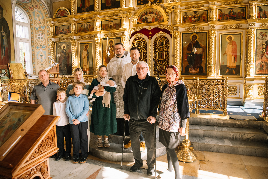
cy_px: 90
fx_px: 179
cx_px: 134
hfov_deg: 73.7
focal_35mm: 24
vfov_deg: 53.1
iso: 800
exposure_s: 1/500
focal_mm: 24
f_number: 4
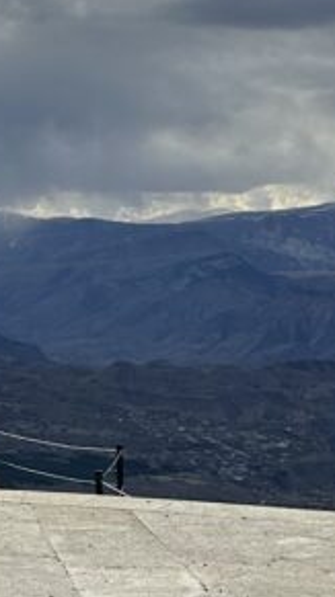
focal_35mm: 108
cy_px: 156
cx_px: -551
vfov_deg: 19.7
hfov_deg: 9.5
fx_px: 1711
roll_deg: +1.1
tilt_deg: +2.6
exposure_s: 1/3861
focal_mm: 6.86
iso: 80
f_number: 1.78
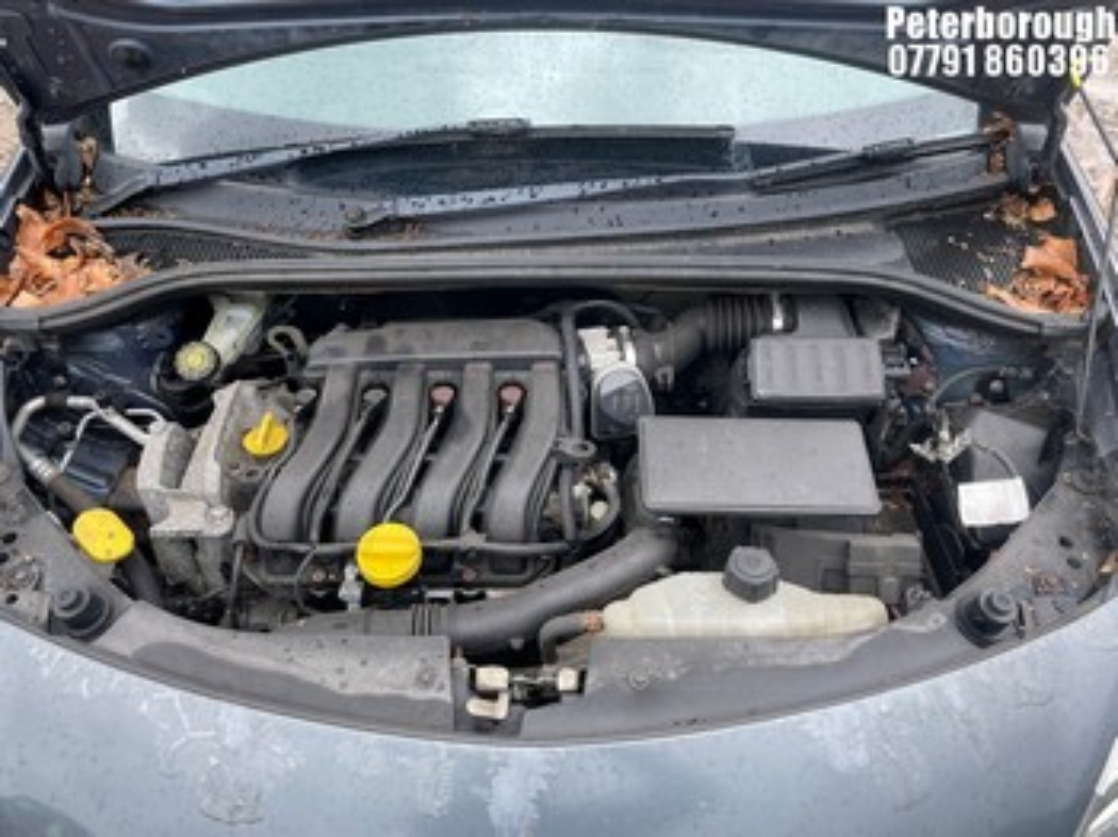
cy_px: 418
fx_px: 839
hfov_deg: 67.3
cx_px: 559
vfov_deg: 53.0
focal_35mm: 26
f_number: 1.6
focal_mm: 4.2
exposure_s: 1/509
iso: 32
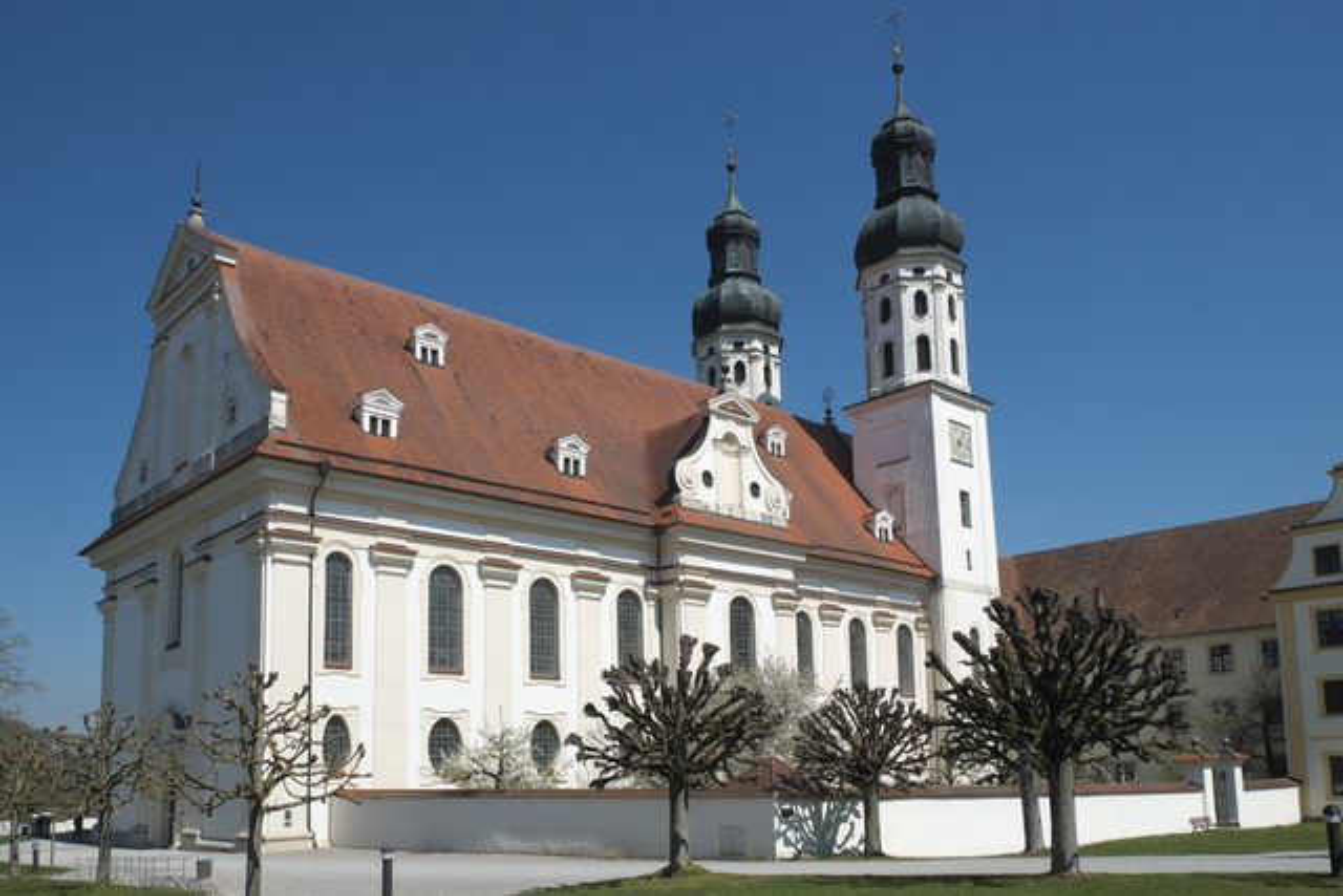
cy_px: 448
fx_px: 1007
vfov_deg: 48.0
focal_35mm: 27
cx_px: 672
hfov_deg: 67.4
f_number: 13
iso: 200
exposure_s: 1/220
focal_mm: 18
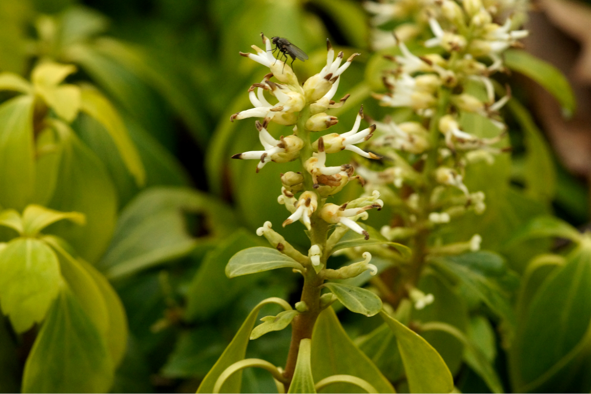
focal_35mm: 150
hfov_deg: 13.7
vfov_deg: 9.1
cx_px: 296
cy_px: 197
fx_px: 2462
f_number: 8
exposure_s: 1/160
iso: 1250
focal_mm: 100
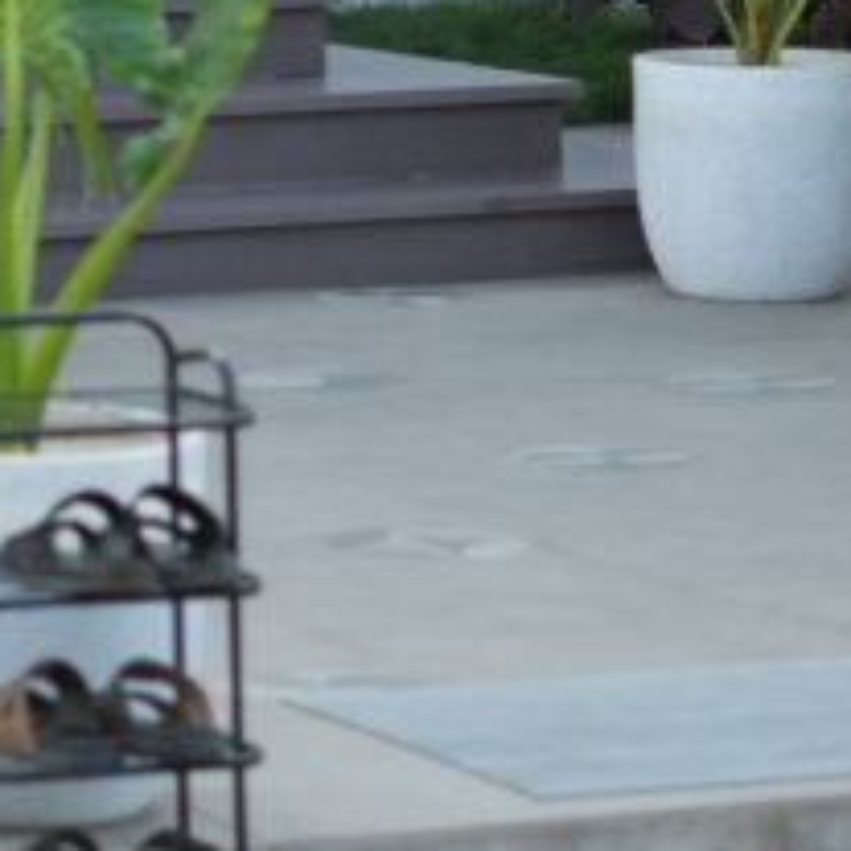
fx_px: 6564
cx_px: -613
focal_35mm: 236
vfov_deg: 7.3
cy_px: -543
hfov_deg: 7.2
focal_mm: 50
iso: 200
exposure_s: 1/400
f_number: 2.2
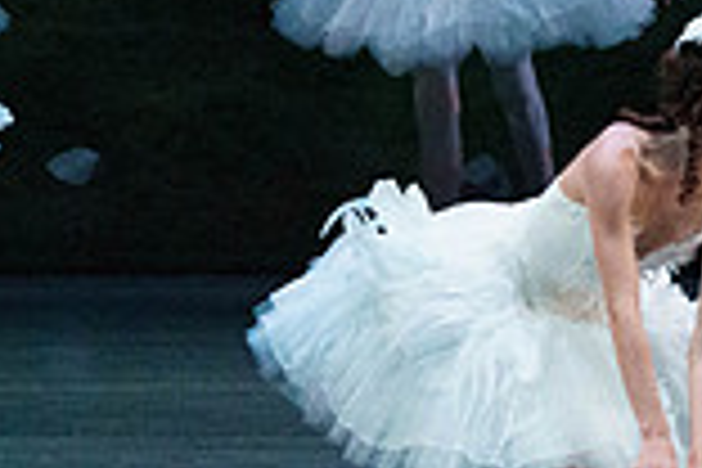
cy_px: -97
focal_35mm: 1036
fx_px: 20200
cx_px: 1188
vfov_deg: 1.3
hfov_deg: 2.0
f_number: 5.6
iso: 8000
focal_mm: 279
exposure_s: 1/250
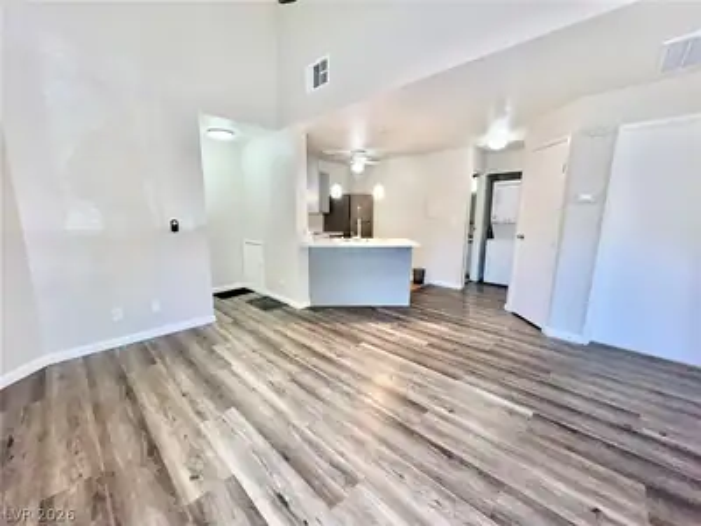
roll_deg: -0.1
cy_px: 263
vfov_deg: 89.9
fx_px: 263
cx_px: 350
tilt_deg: -10.4
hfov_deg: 106.2
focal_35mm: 13
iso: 64
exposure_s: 1/122
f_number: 1.8
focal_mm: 1.57
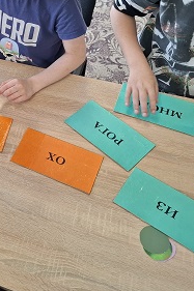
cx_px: -7
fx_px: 397
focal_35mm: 49
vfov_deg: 39.2
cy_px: 71
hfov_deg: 25.9
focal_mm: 5.54
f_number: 1.8
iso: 320
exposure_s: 1/100
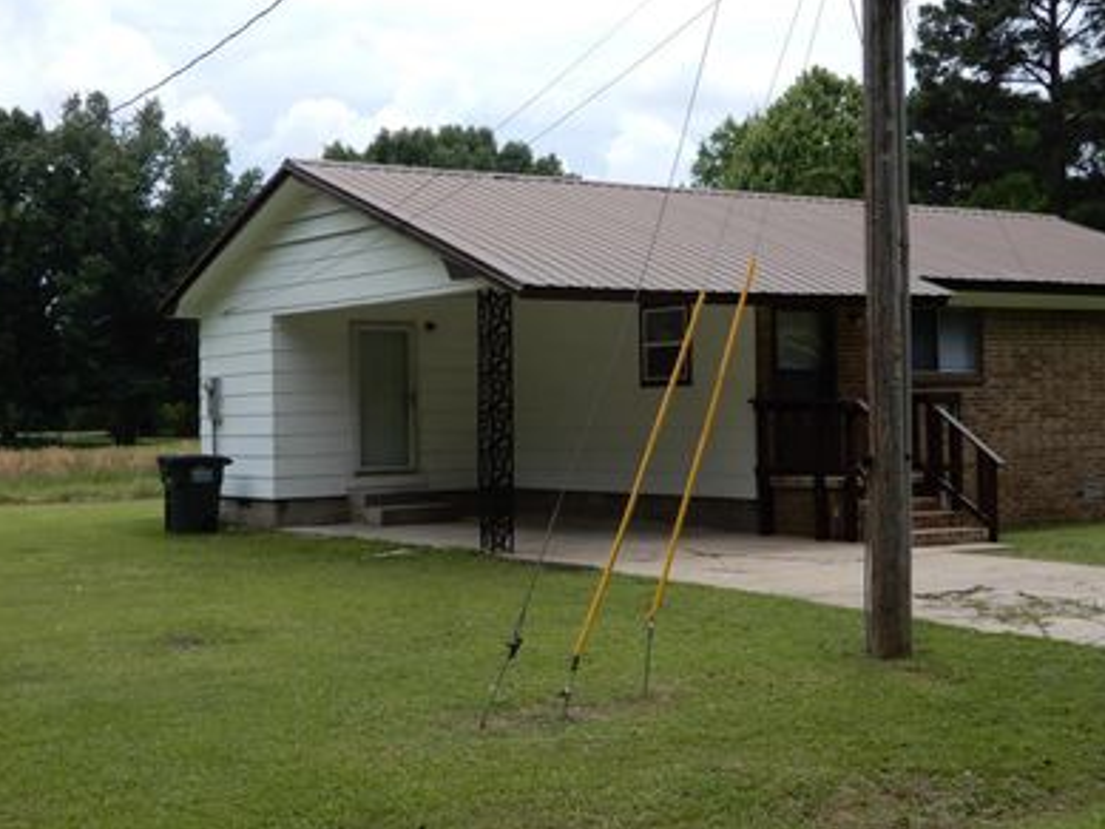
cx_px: 639
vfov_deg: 27.0
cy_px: 368
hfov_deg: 35.5
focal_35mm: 54
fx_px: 1724
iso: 80
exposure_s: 1/640
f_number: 4
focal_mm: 7.5
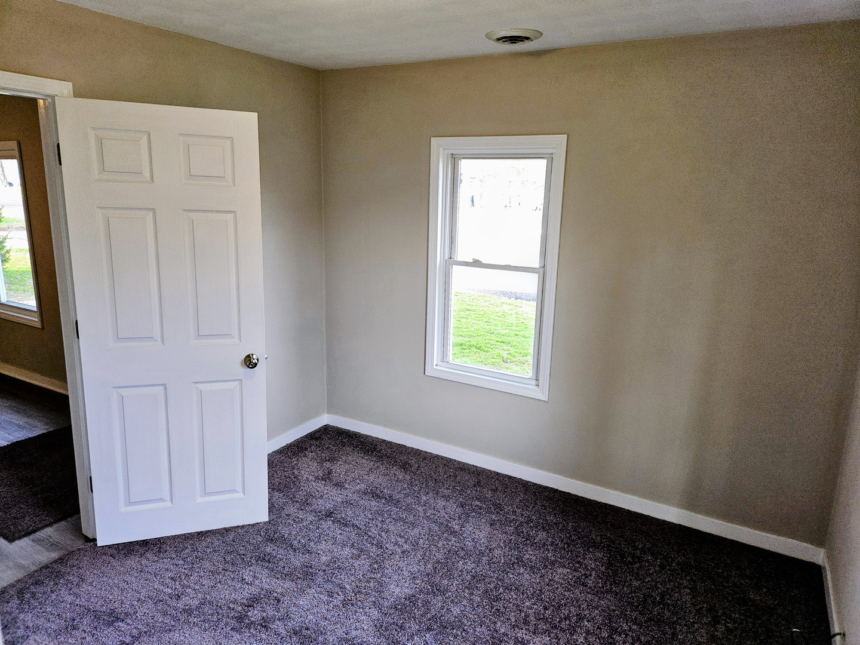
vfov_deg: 58.9
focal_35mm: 23
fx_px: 571
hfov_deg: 73.9
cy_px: 322
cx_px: 430
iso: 50
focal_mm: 5.4
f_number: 1.8
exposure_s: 1/60
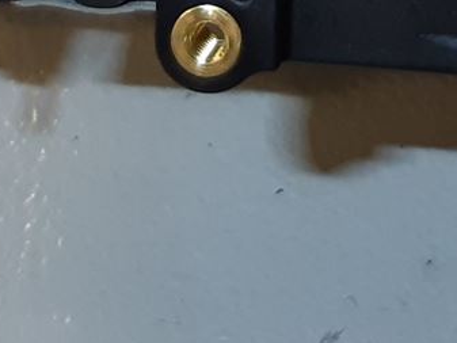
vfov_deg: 8.6
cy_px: -456
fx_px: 2087
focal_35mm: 158
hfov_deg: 12.3
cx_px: 522
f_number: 1.7
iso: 80
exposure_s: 1/100
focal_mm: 3.93
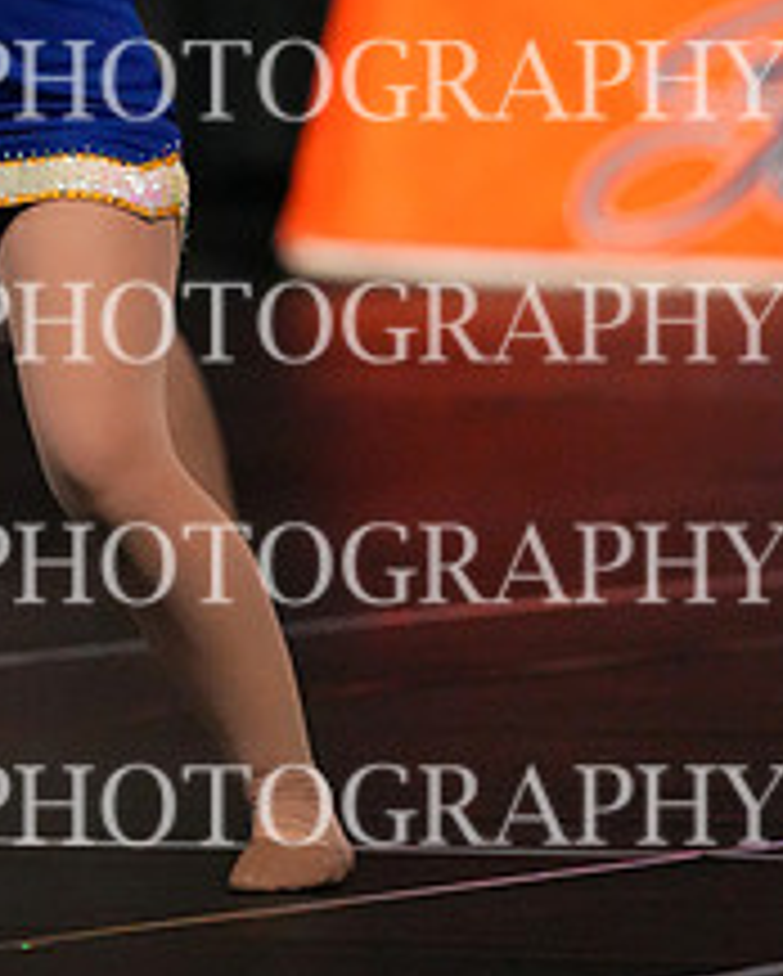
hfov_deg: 2.1
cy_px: -40
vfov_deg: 2.6
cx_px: -79
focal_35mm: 751
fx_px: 21724
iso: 16000
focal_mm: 300
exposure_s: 1/1250
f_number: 3.5
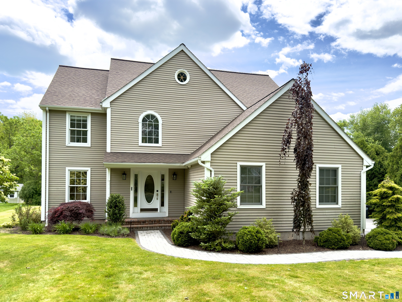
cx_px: 201
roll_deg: -0.1
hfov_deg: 71.6
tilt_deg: +6.2
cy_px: 151
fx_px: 279
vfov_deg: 56.8
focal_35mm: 24
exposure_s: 1/4237
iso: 80
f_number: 1.78
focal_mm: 6.76
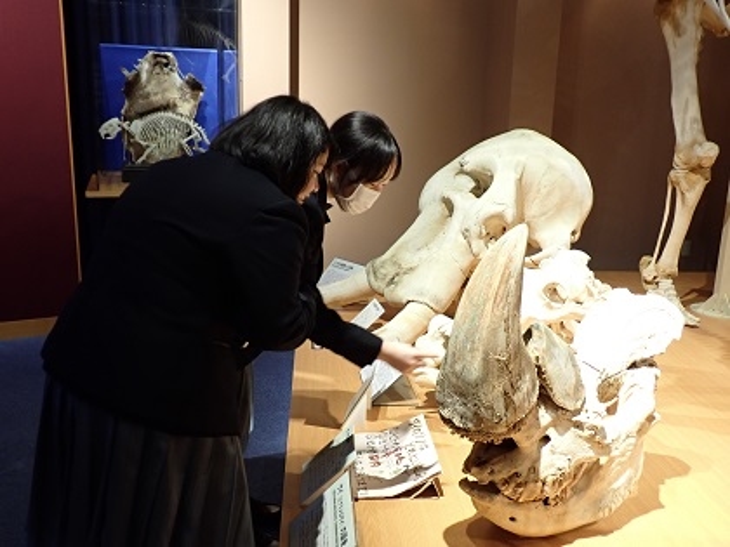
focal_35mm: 32
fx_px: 675
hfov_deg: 56.8
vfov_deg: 44.2
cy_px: 274
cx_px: 365
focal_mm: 5.79
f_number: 2.4
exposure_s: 1/60
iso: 320
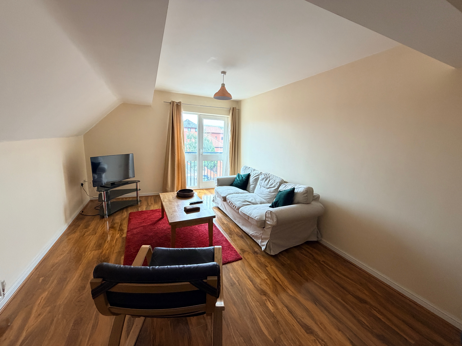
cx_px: 231
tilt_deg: -10.0
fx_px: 187
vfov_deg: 85.7
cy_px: 173
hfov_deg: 102.1
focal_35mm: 14
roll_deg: -2.9
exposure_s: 1/71
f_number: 2.2
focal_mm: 2.22
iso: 320
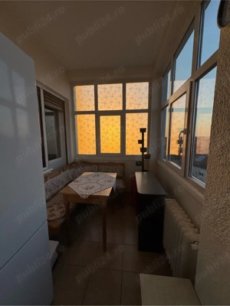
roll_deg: +0.0
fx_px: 124
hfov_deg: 85.7
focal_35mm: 14
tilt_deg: -6.7
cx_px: 115
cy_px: 153
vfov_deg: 102.1
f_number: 2.2
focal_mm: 2.22
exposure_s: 1/849
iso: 40
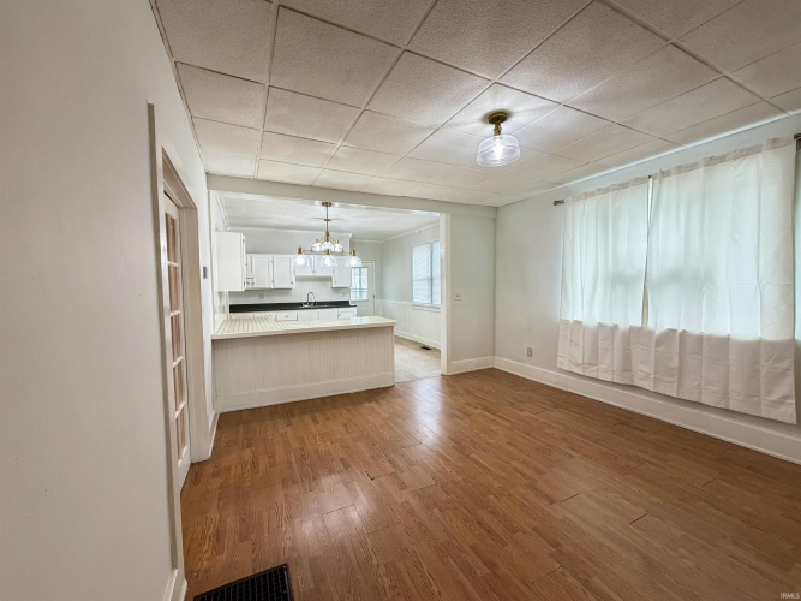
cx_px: 400
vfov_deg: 85.7
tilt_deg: -2.6
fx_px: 324
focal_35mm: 14
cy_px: 300
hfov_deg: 102.1
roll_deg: +1.4
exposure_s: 1/60
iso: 250
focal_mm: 2.22
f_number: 2.2
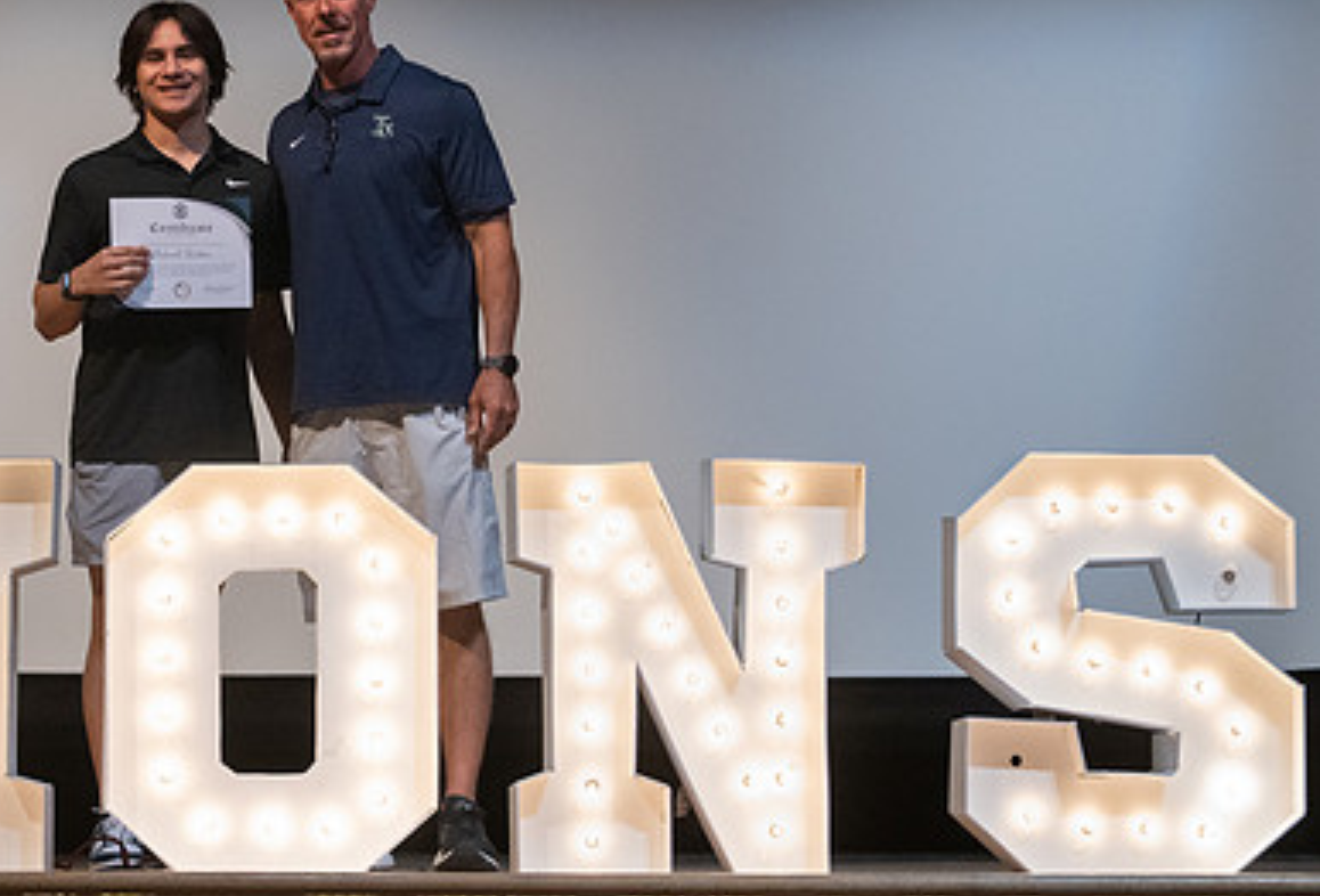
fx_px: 4498
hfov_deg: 16.6
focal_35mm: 122
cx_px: 329
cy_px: 178
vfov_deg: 11.3
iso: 5000
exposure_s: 1/320
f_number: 4
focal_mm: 70
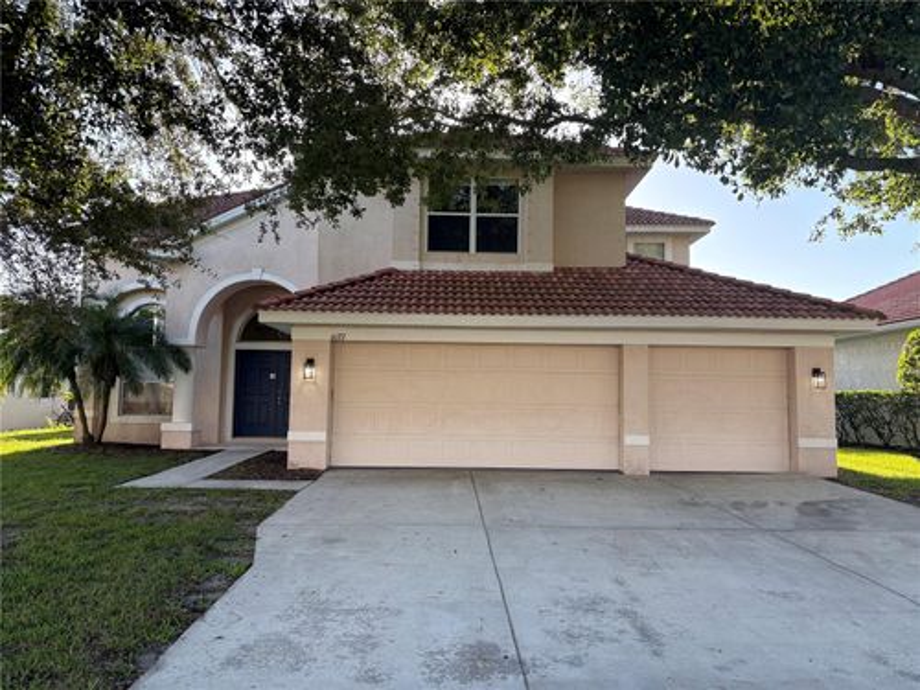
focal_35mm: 26
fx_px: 691
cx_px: 460
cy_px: 345
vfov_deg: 53.1
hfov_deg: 67.3
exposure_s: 1/673
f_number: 1.6
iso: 64
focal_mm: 5.96
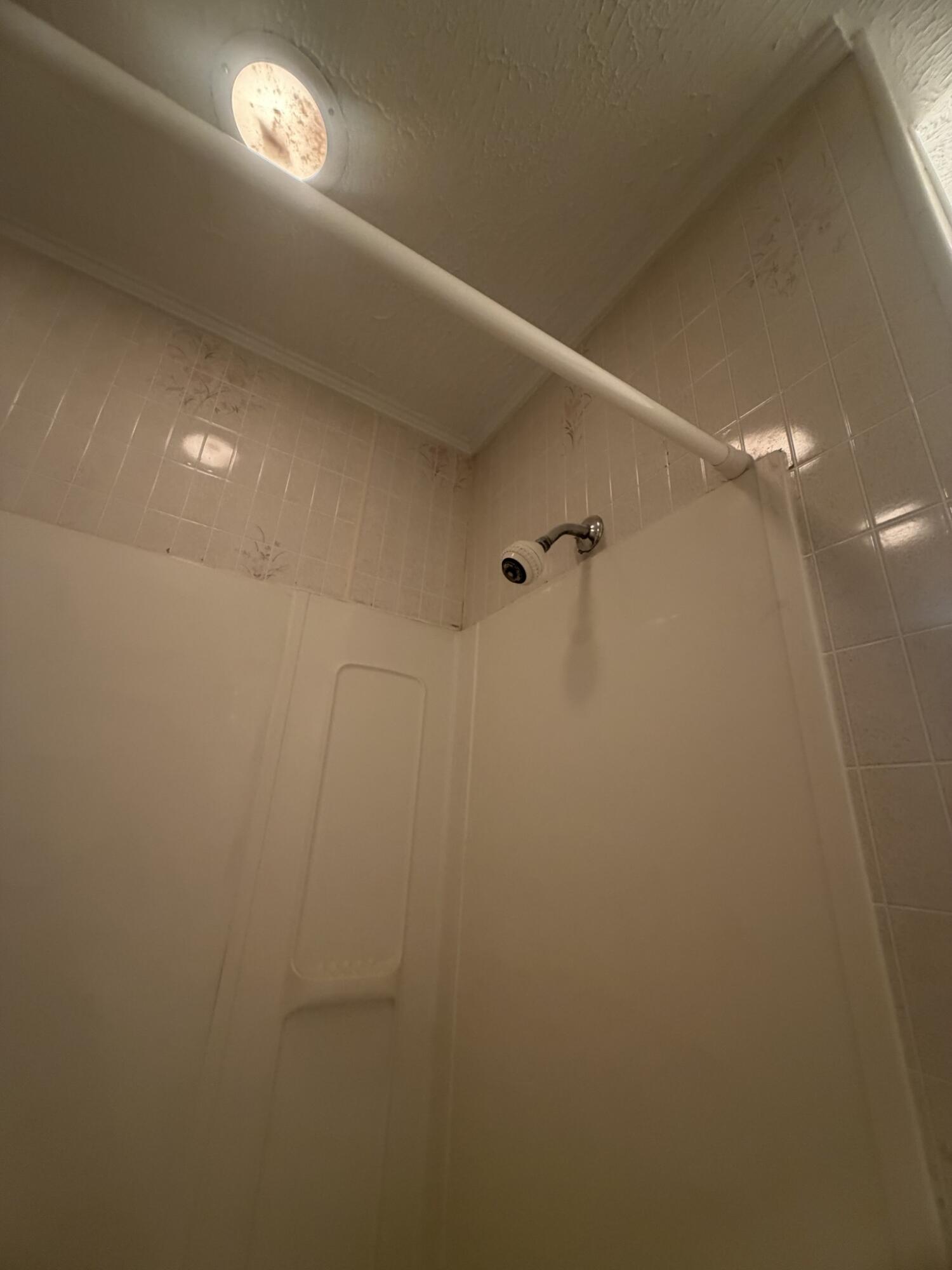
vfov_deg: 102.1
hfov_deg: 85.7
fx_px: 513
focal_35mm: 14
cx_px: 476
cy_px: 635
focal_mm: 2.22
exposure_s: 1/60
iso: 320
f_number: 2.2
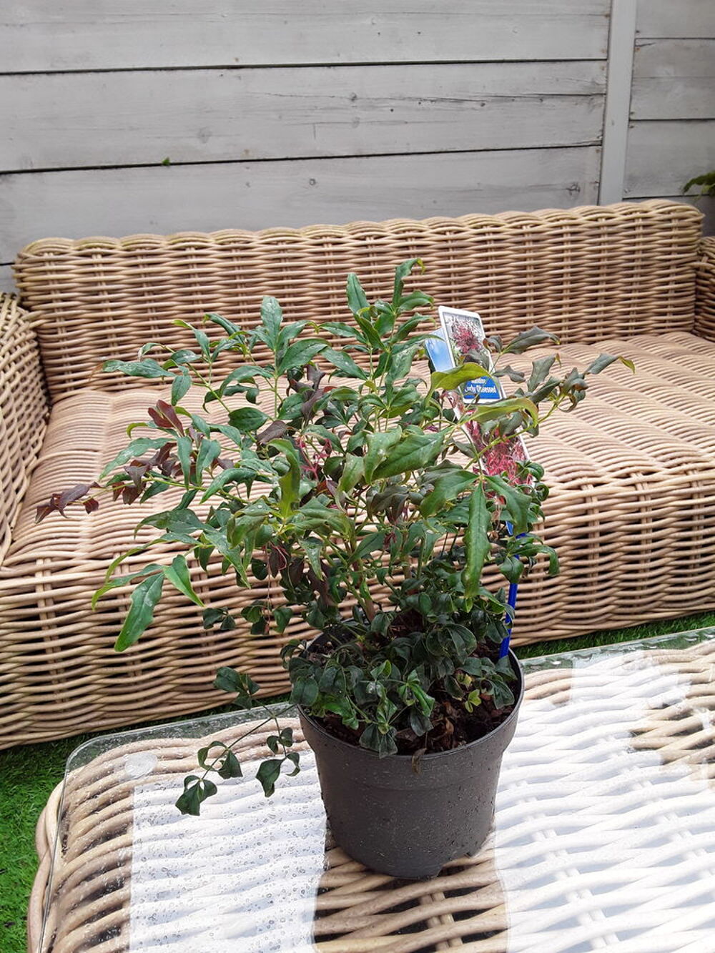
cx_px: 358
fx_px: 743
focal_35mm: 27
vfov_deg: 65.3
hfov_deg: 51.4
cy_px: 476
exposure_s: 1/204
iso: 40
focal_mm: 2.91
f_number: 1.9
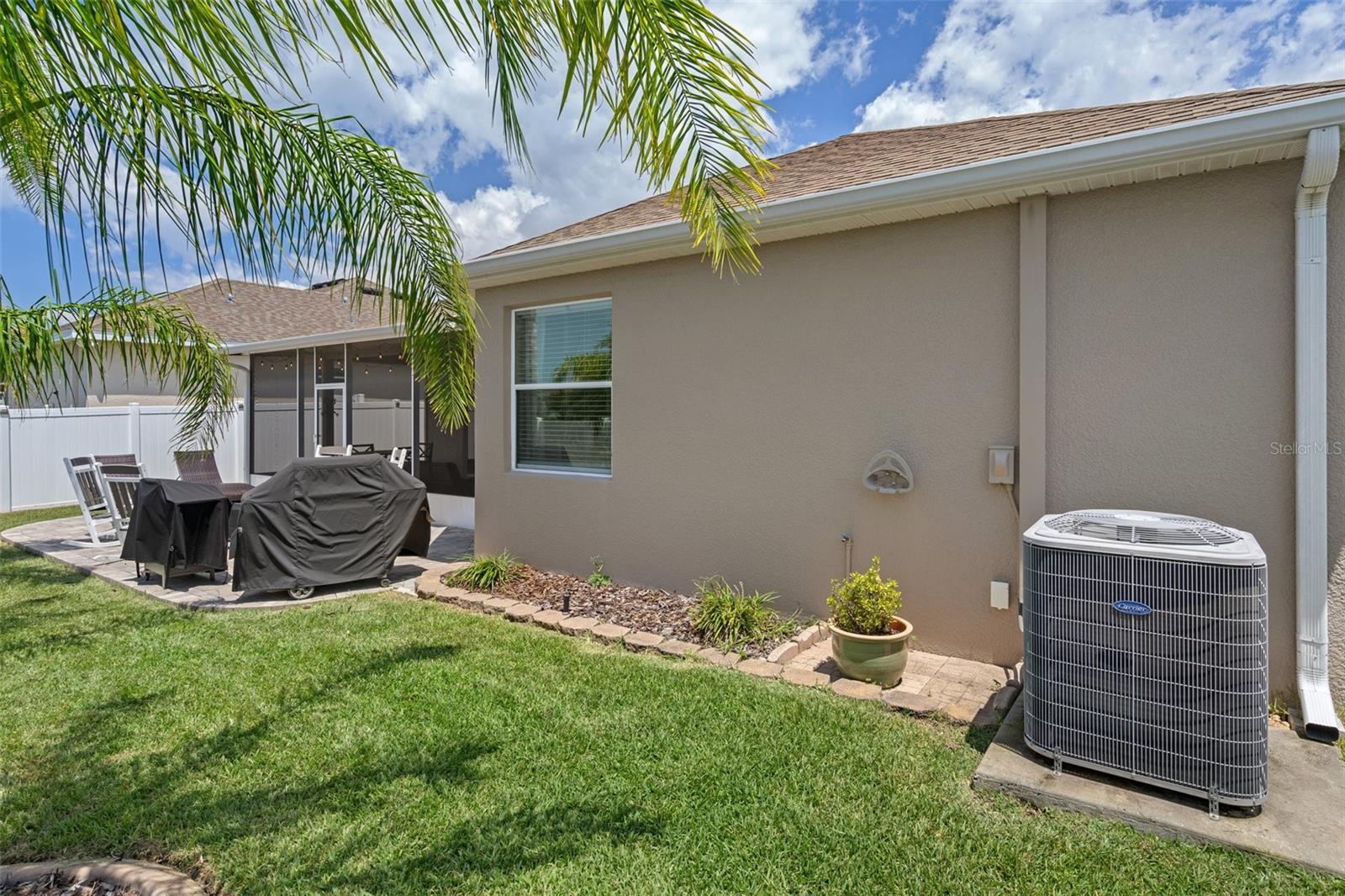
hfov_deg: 90.0
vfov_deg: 67.4
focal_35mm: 18
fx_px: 672
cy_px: 448
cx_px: 672
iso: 320
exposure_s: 1/100
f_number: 8
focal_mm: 18
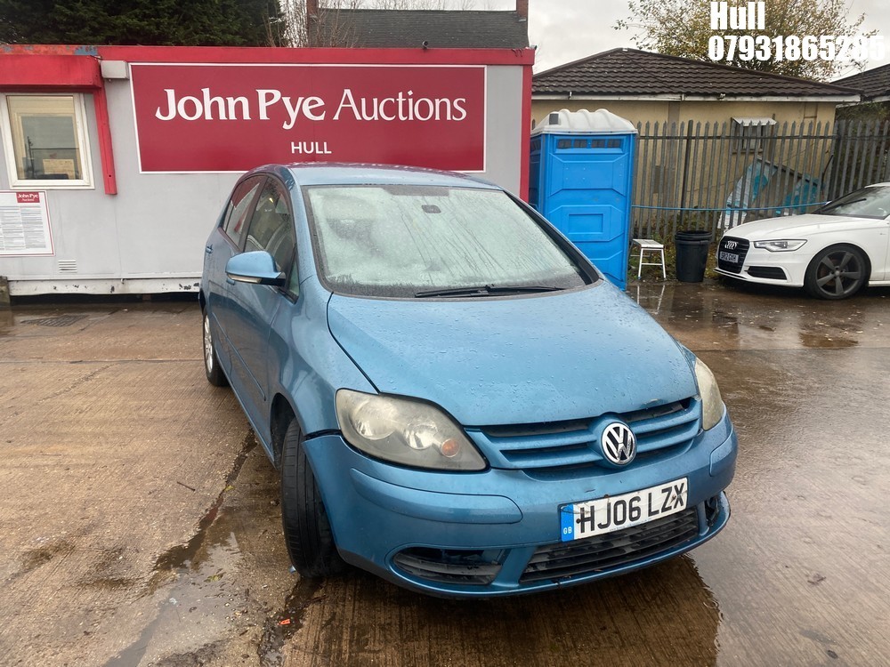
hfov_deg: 67.3
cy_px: 334
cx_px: 445
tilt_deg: -13.3
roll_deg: -0.2
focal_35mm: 26
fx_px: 668
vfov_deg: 53.1
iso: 100
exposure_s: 1/121
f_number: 1.8
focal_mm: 4.25
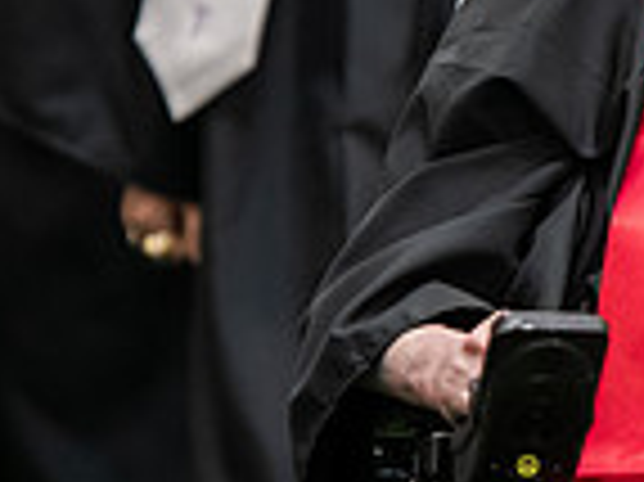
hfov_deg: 3.2
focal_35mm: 623
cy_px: 101
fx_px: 11581
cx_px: 968
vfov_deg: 2.4
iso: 2500
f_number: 3.2
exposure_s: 1/200
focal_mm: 160
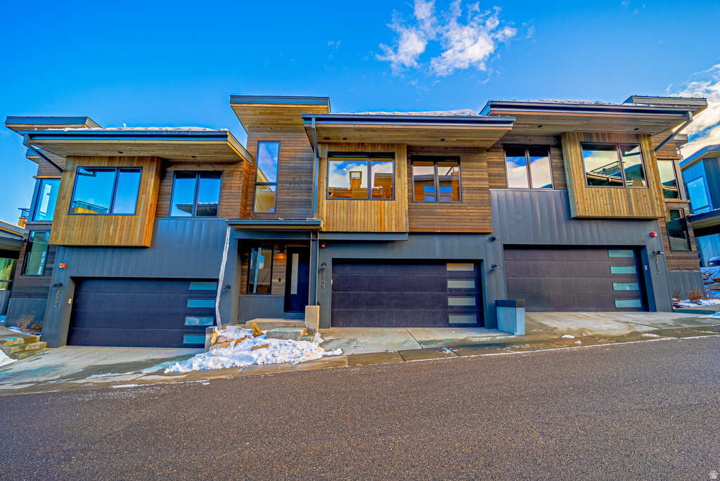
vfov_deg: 81.3
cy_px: 240
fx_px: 280
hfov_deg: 104.2
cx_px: 360
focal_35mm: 14
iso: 125
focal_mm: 14
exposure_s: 1/250
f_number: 13
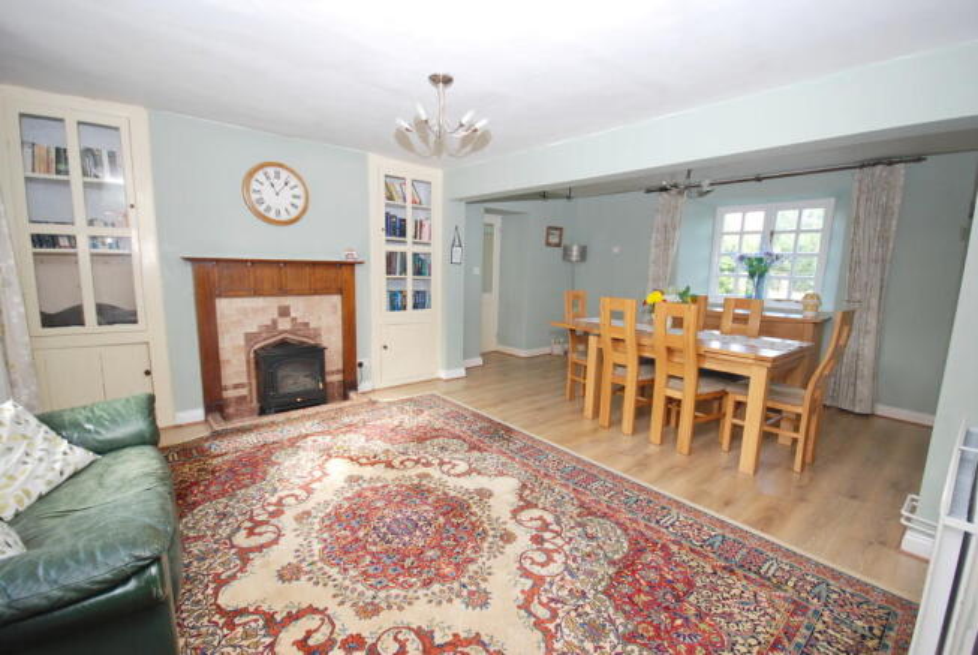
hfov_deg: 100.3
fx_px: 408
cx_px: 489
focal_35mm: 15
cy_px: 328
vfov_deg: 77.5
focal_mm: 10
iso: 400
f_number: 4
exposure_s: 1/60
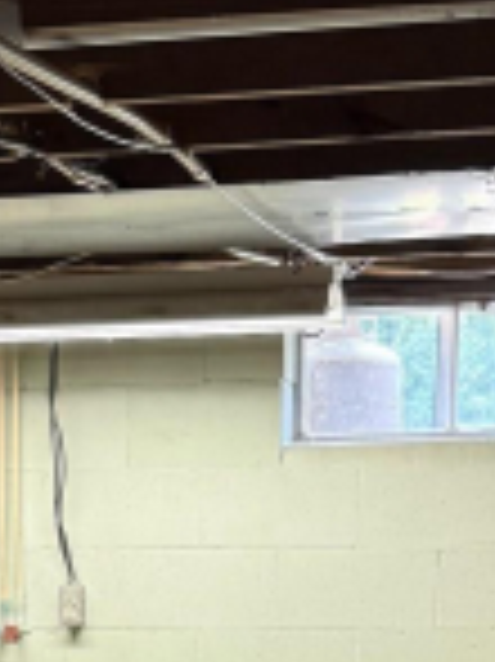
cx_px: 112
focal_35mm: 109
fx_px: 2081
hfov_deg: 13.5
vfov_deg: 16.9
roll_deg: +1.8
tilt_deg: -10.3
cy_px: 898
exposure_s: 1/60
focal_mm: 6.76
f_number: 1.78
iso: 200
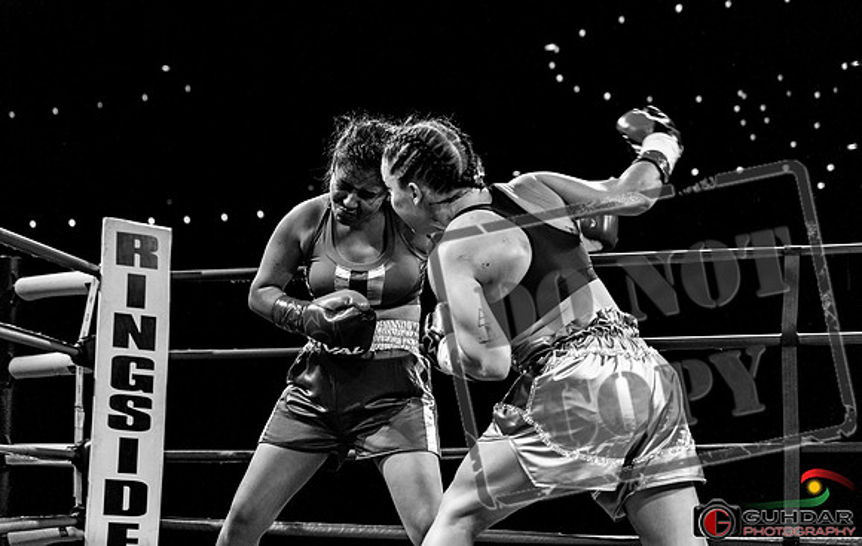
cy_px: 235
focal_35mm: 81
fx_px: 1901
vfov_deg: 16.3
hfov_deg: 25.5
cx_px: 397
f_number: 4
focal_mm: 70
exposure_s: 1/800
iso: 4000
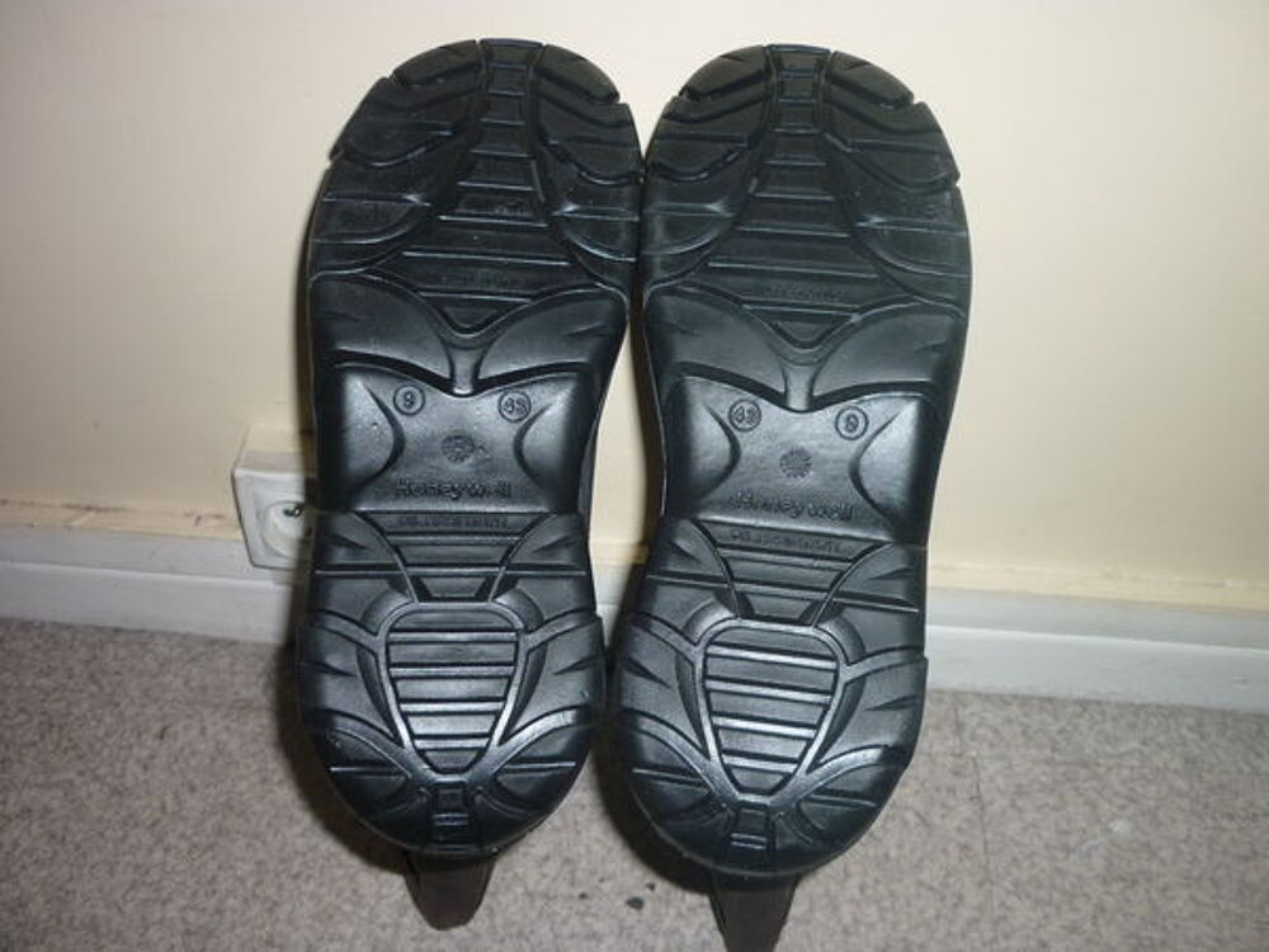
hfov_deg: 55.4
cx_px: 634
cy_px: 476
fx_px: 1210
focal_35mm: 33
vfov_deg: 42.9
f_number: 2.8
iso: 100
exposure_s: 1/125
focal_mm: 5.5
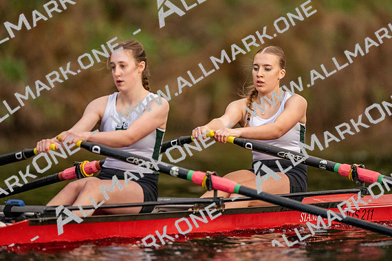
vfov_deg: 2.2
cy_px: 129
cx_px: 195
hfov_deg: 3.4
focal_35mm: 611
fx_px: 6647
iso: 5600
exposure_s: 1/2500
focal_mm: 600
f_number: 4
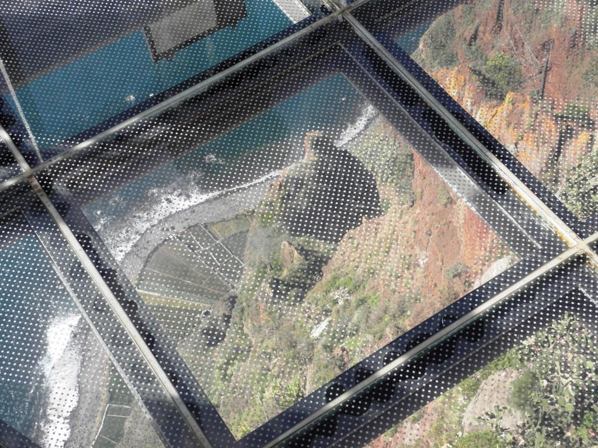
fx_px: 1019
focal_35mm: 59
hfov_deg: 32.7
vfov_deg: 24.8
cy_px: 224
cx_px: 299
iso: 64
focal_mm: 10.65
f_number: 5.6
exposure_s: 1/125
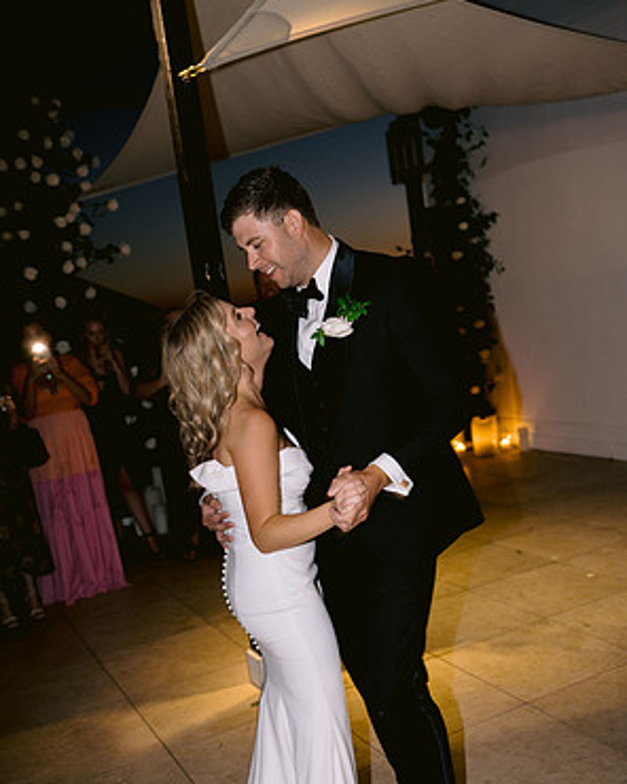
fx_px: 928
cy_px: 447
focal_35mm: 40
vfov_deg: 45.7
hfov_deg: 37.3
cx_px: 316
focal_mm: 35
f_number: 2.8
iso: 400
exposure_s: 1/40
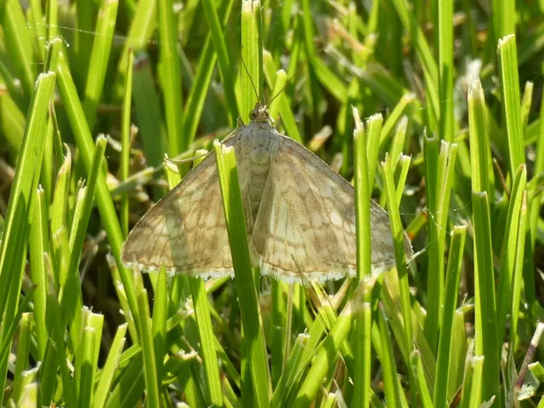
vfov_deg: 10.5
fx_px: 2216
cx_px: 272
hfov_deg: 14.0
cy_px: 204
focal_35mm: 141
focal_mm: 25.2
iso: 80
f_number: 5.3
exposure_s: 1/200
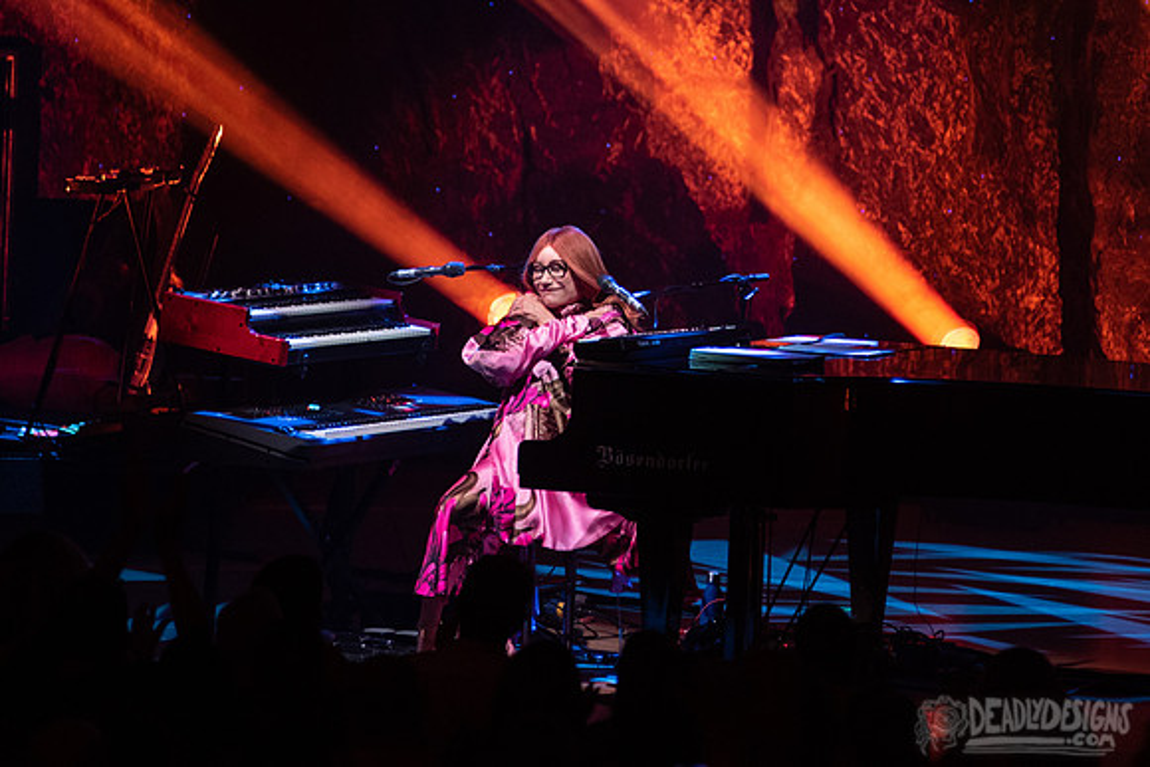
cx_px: 732
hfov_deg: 6.5
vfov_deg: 4.3
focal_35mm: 316
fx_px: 10098
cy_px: 161
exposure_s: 1/200
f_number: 3.2
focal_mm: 200
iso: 2000
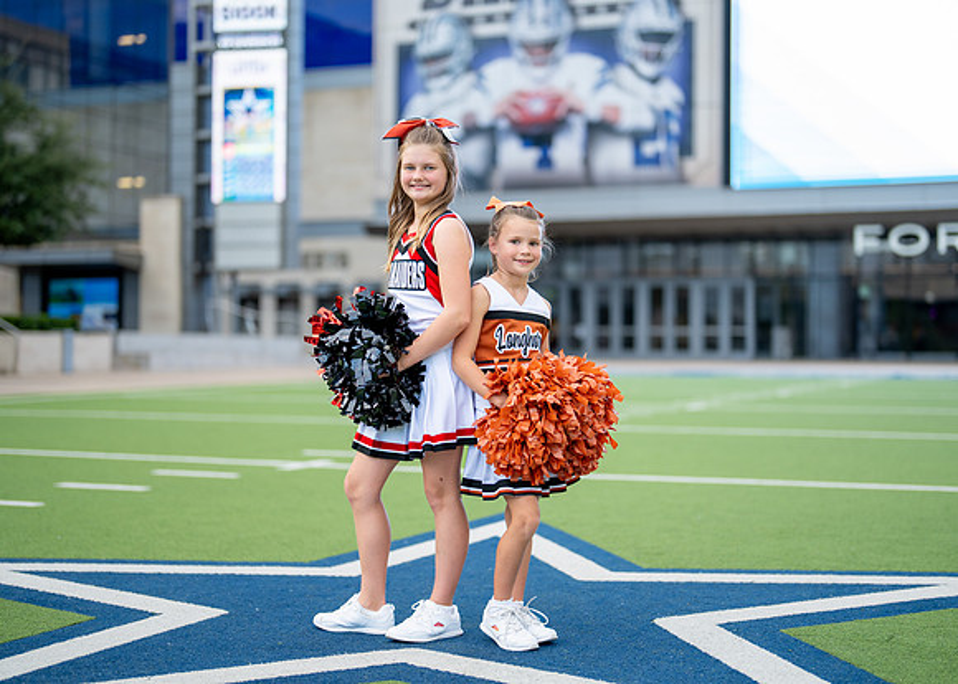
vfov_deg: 24.0
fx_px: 1609
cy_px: 338
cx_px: 496
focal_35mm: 59
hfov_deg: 33.2
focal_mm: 50
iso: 160
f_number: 1.2
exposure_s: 1/1600
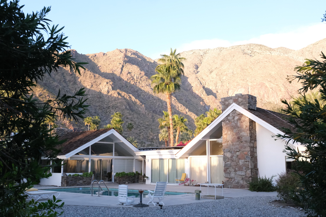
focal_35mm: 39
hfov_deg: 49.6
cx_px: 163
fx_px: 353
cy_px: 108
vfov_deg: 34.2
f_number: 5.6
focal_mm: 25.7
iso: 5000
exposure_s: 1/1400
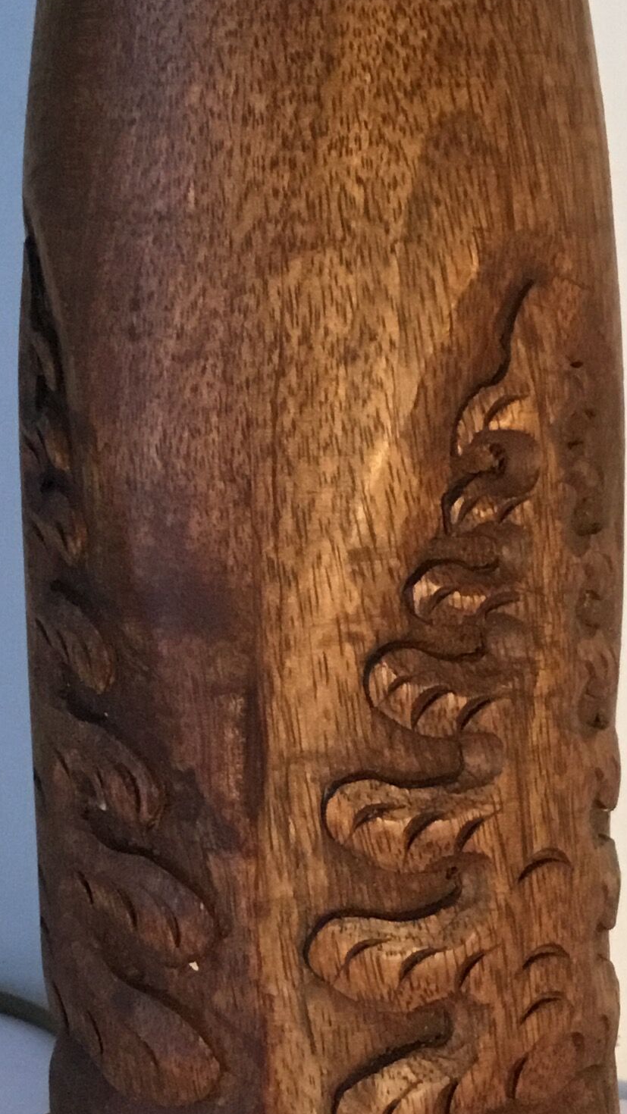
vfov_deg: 28.1
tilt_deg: -13.9
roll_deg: +2.1
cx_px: 346
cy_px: 685
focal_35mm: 75
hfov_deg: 16.1
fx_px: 2216
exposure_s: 1/33
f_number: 2.4
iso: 200
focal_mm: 3.3
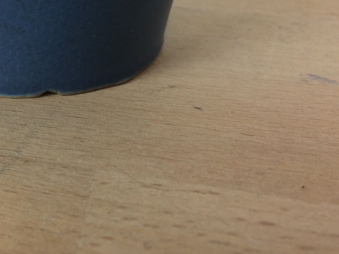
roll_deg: -1.0
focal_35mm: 56
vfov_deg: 25.2
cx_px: 27
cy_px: 16
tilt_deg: -19.9
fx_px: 548
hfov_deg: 32.5
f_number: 2.2
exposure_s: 1/50
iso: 50
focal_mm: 4.15
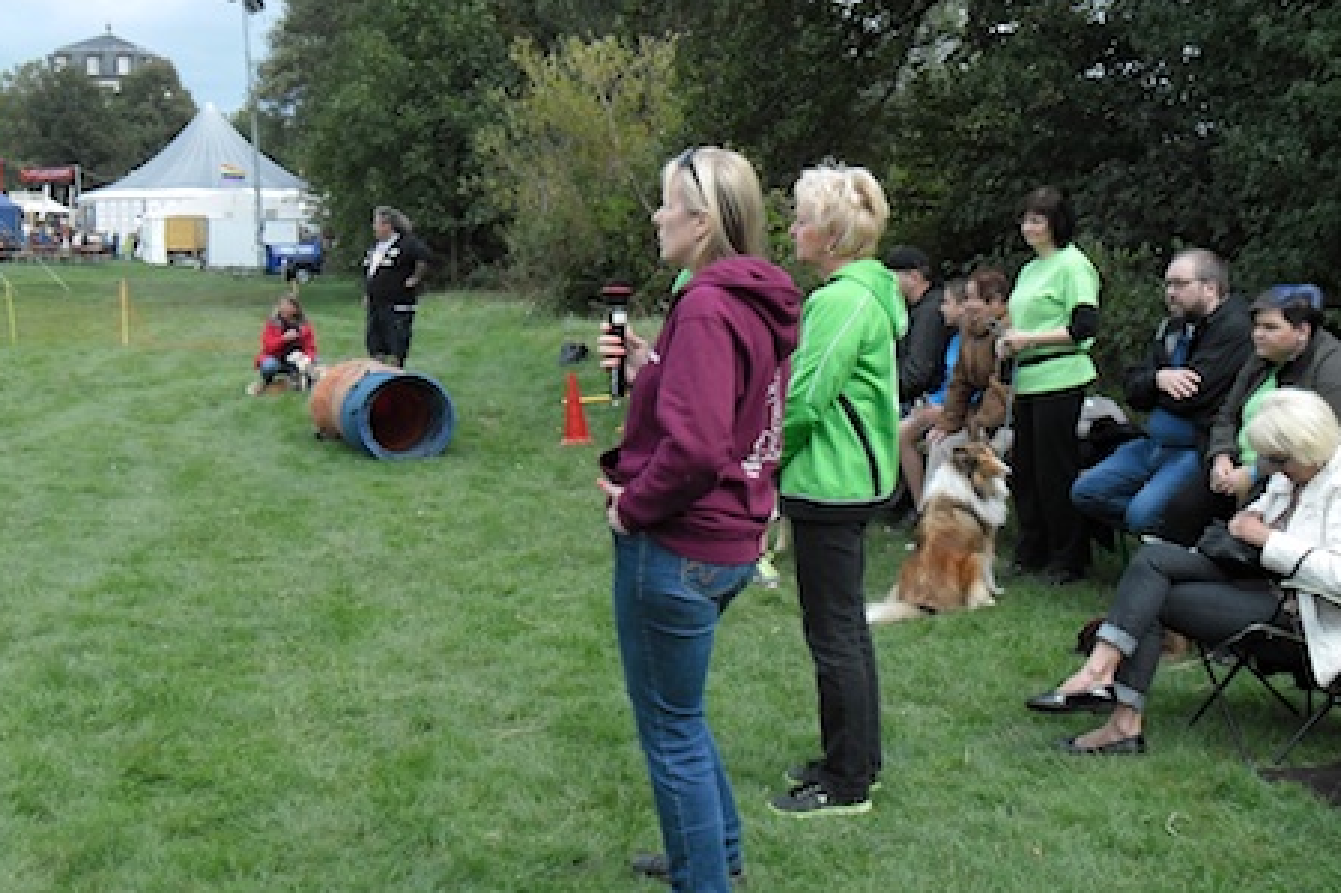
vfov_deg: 26.5
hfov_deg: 38.9
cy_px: 438
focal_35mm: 51
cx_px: 672
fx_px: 1899
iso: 80
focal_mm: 7.8
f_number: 4.5
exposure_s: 1/197
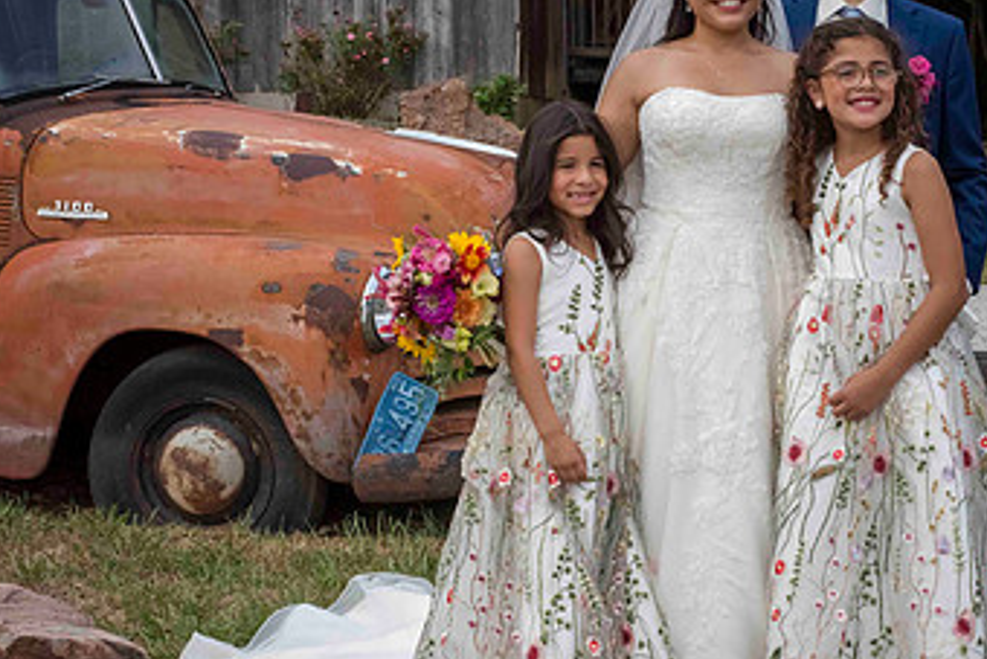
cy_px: 321
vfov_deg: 14.9
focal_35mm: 92
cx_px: 540
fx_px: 2523
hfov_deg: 22.1
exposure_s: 1/320
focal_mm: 50
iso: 800
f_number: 16
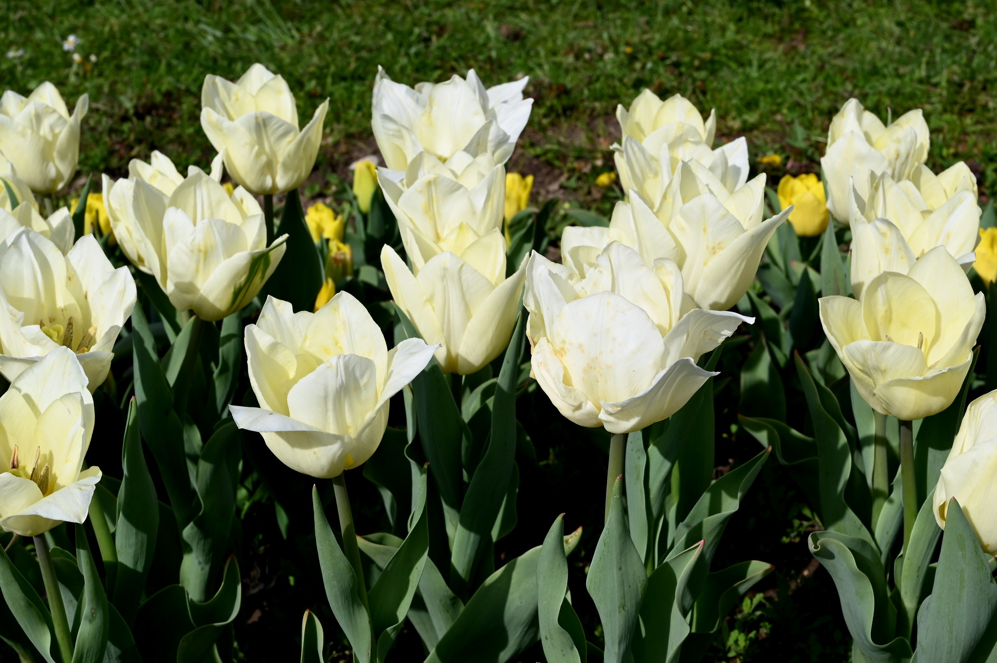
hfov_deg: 38.2
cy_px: 332
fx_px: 1439
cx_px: 498
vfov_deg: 26.0
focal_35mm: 52
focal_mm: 52
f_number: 16
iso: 100
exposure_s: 1/100
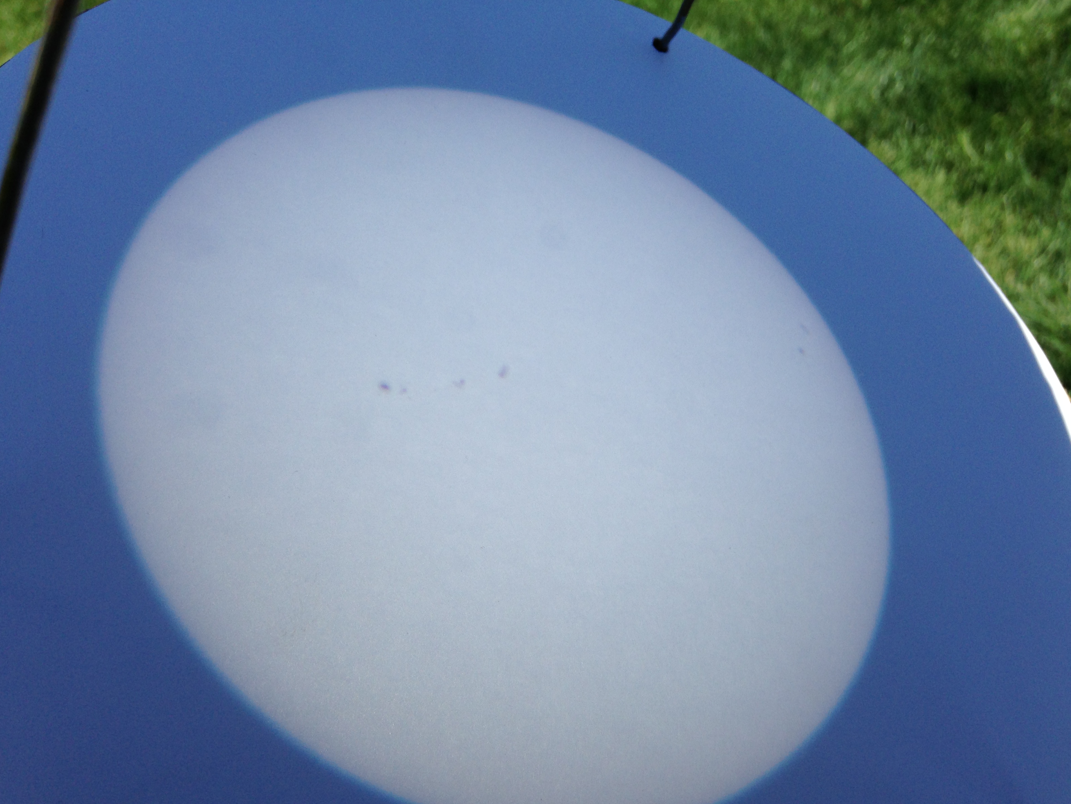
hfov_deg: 54.0
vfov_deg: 41.8
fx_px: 1052
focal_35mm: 34
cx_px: 539
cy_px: 413
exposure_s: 1/1869
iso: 50
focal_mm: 4.12
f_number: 2.4
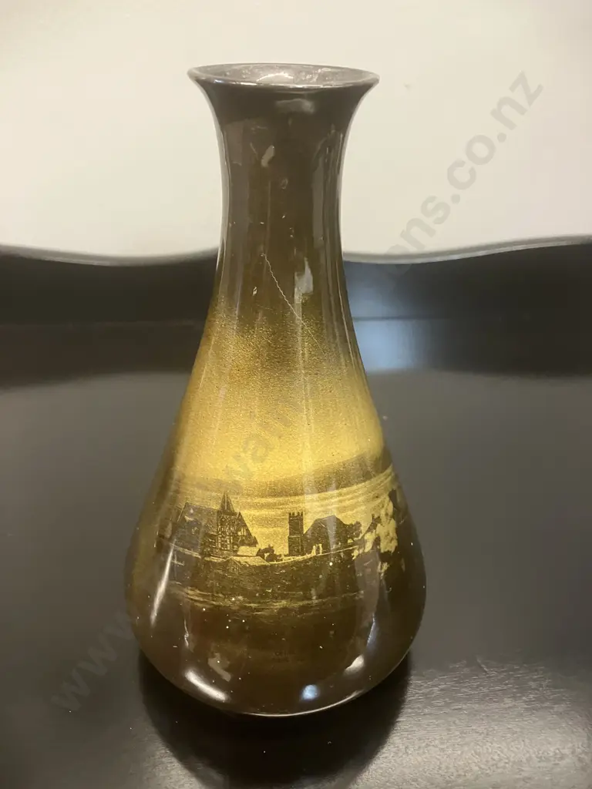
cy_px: 394
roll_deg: -1.4
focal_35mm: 28
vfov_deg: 63.4
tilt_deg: -31.5
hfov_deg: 49.7
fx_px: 638
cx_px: 296
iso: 400
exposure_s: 1/25
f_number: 1.8
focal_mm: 3.99
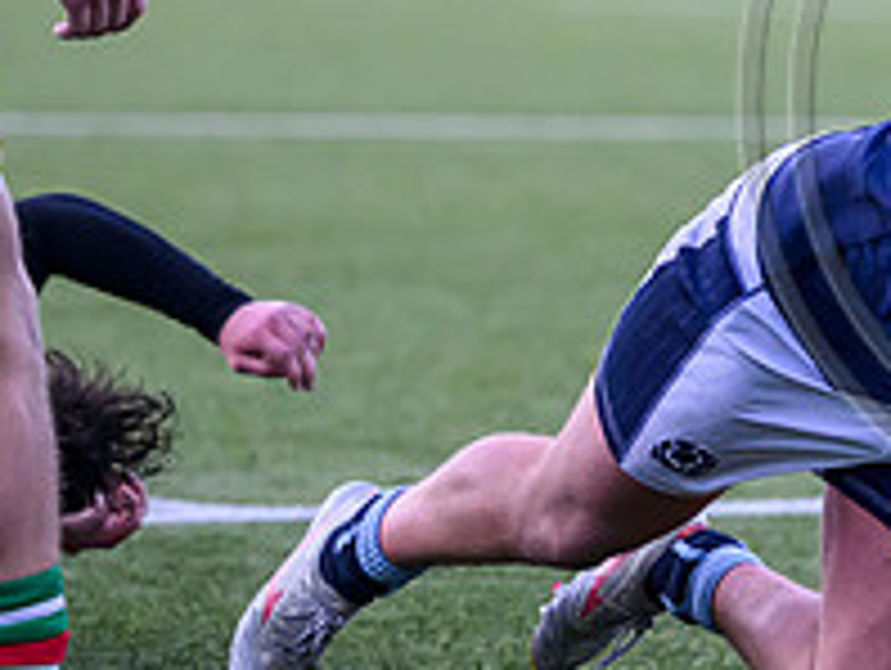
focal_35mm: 537
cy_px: 469
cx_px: 1142
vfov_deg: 2.8
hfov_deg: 3.7
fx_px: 13839
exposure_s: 1/1250
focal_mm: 130
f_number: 2.8
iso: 2000
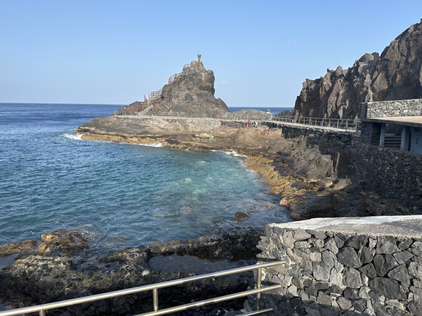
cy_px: 158
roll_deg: -0.1
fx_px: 293
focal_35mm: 24
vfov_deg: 56.8
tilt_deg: -9.2
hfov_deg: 71.6
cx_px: 211
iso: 80
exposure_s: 1/2525
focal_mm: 6.86
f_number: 1.78
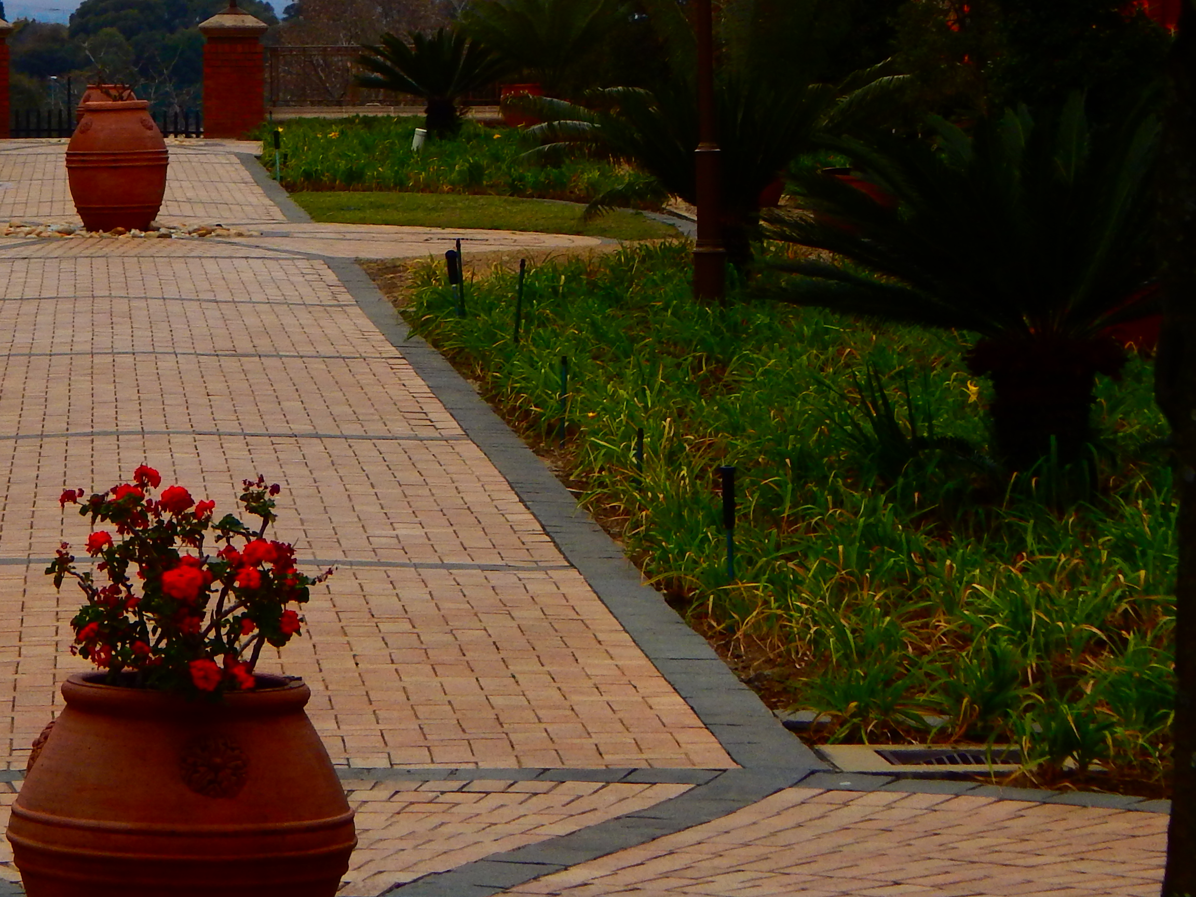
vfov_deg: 8.0
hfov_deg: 10.6
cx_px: 181
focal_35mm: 186
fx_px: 6426
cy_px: 219
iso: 125
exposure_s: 1/500
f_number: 4.4
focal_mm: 16.6
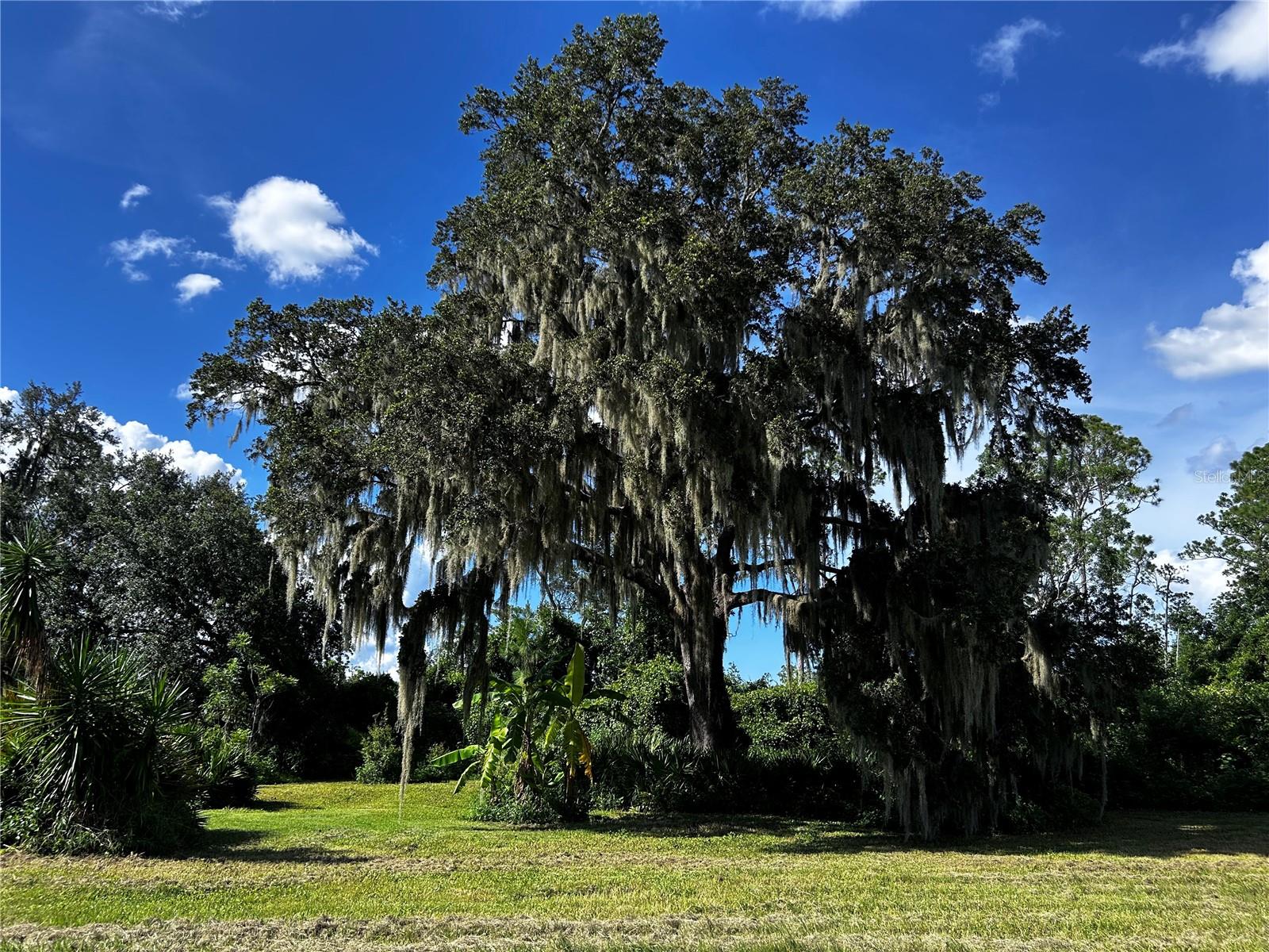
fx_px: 953
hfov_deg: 67.3
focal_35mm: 26
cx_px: 634
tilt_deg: +15.5
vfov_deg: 53.1
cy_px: 476
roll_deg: +0.5
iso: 50
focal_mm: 5.7
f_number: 1.5
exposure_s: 1/2208
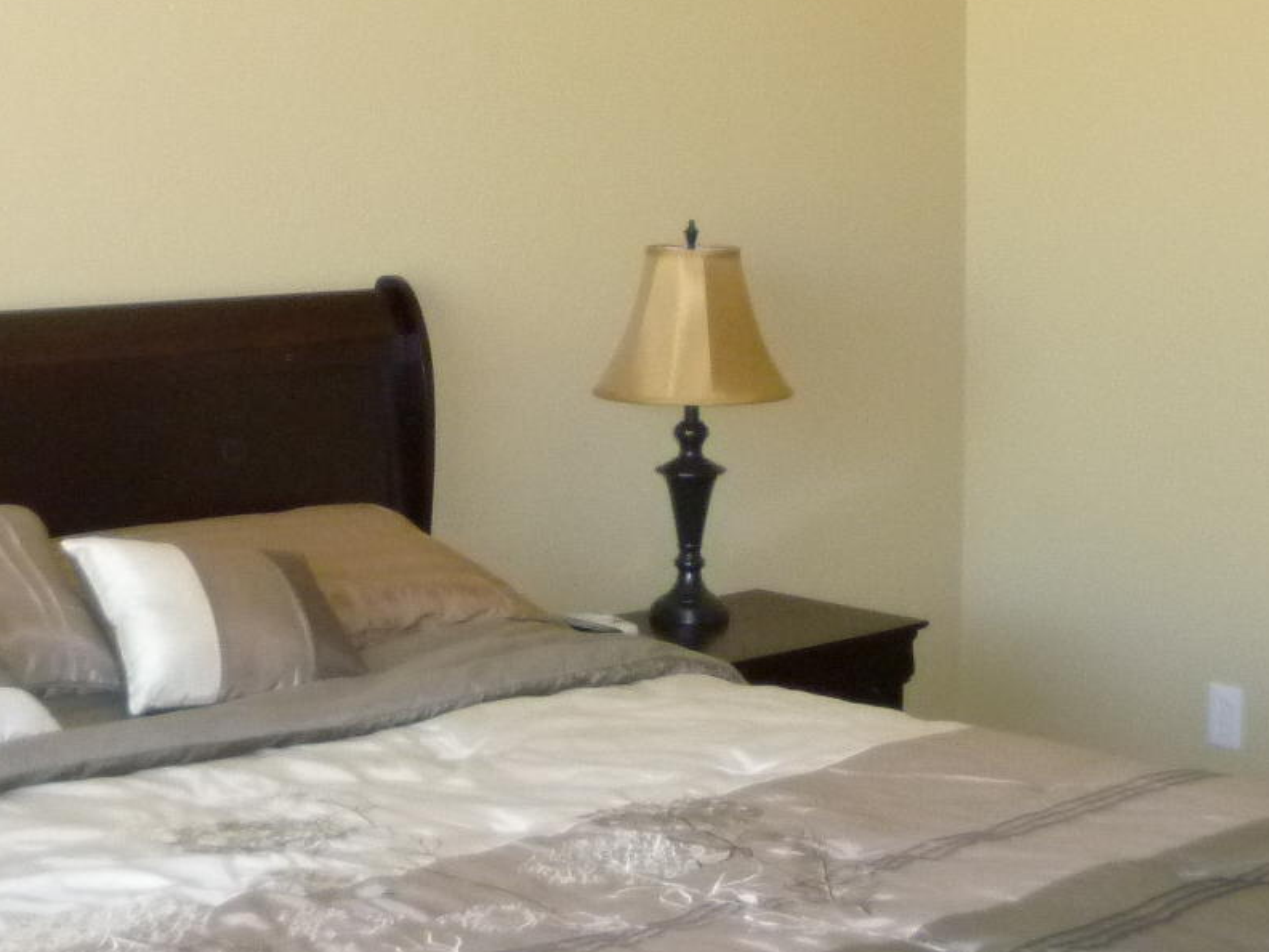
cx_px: 804
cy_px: 361
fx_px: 2749
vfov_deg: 19.6
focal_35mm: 75
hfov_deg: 25.9
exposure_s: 1/60
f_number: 3.3
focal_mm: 5.2
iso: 320
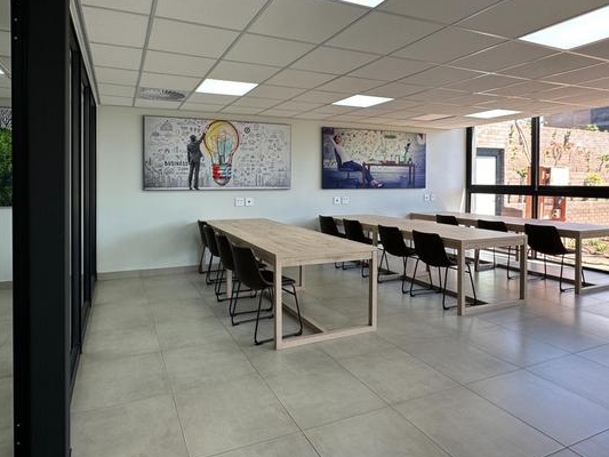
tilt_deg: +1.0
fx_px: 370
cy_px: 184
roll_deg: -0.6
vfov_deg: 62.9
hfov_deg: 78.5
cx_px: 259
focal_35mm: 21
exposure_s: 1/99
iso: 50
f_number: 2.2
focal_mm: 2.22
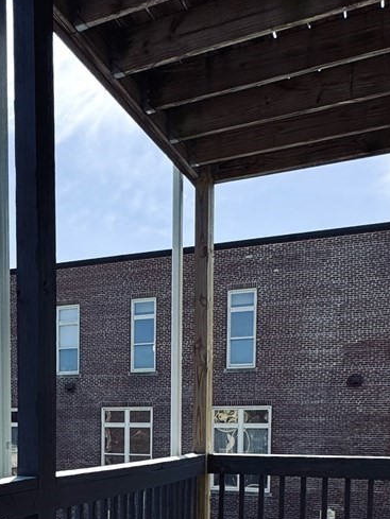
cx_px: 27
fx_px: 661
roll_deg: +0.0
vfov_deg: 40.1
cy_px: 454
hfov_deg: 31.1
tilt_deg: -2.9
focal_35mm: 44
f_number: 2.2
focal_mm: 2.22
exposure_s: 1/1748
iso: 50
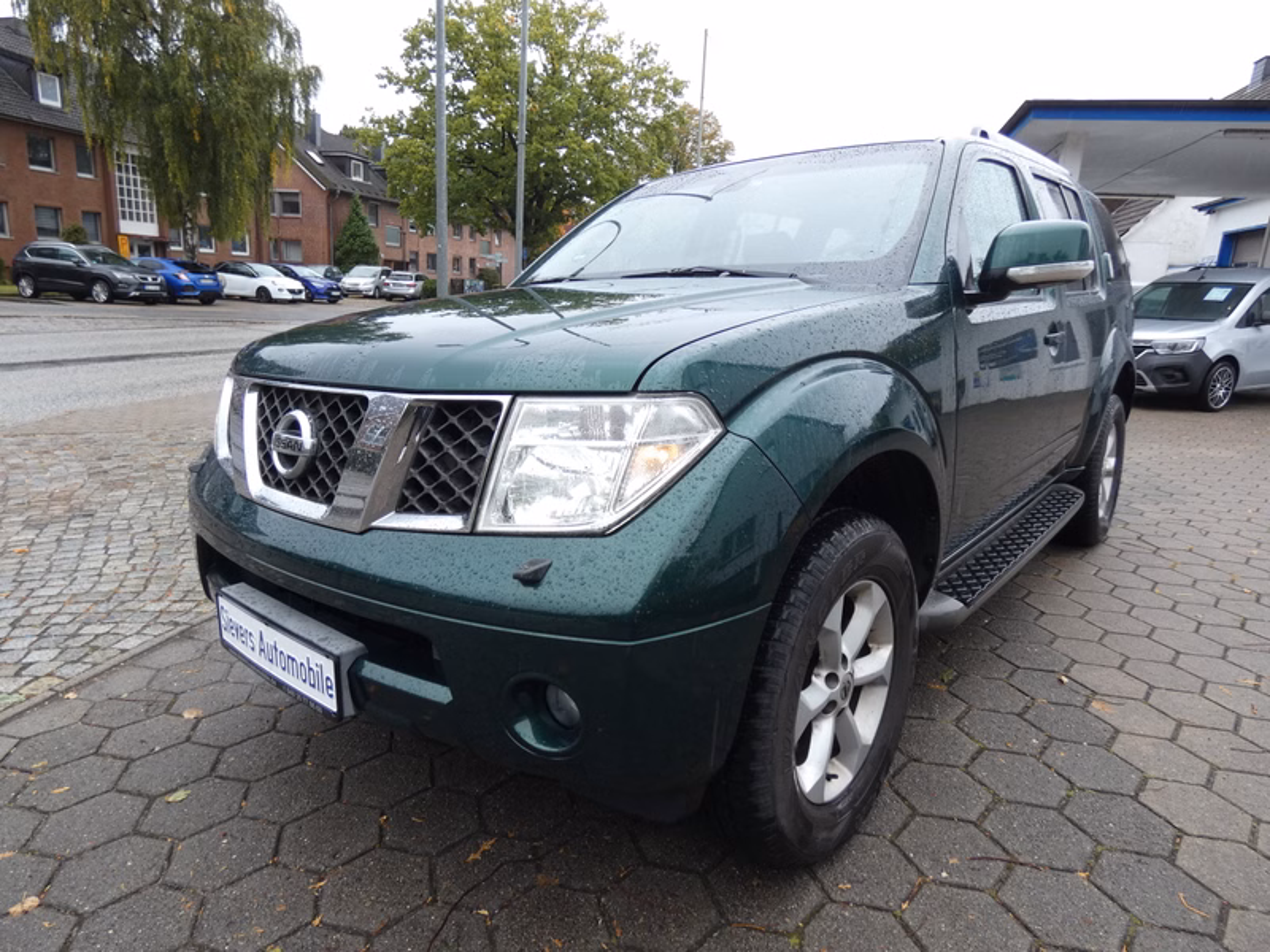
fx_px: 734
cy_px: 476
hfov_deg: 81.7
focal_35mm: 20
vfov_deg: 66.0
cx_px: 635
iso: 80
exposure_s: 1/160
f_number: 2.8
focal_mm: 3.6
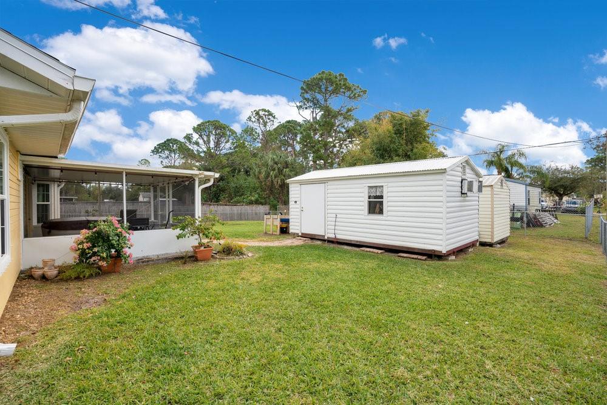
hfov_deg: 96.7
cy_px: 202
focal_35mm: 16
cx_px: 304
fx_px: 270
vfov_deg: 73.8
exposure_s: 1/250
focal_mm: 16
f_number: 8
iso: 100
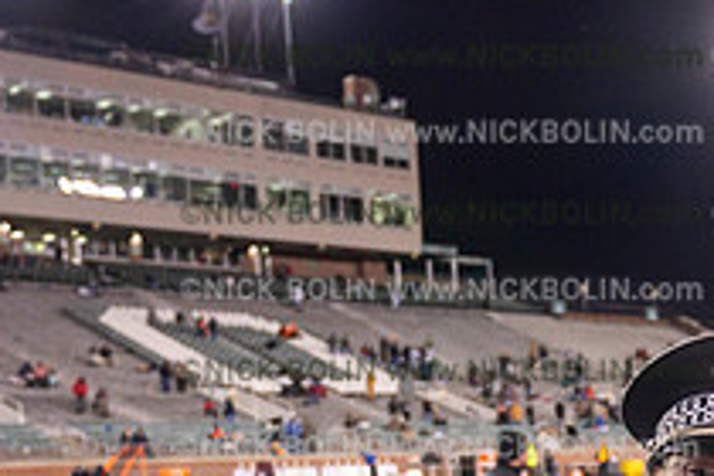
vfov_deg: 15.7
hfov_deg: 21.7
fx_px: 1646
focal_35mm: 83
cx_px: 972
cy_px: 605
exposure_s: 1/640
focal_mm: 30
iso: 3200
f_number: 4
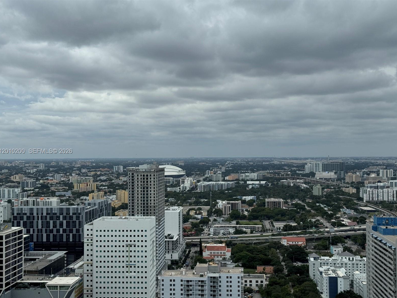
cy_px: 152
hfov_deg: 38.9
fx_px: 562
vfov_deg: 29.7
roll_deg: -0.7
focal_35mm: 49
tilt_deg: -0.9
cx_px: 196
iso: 64
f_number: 1.78
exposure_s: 1/5848
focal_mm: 6.76
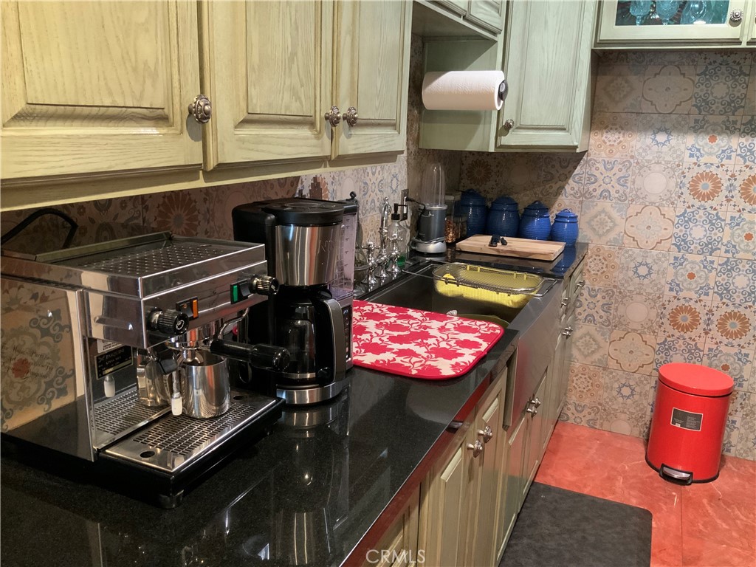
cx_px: 378
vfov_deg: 48.2
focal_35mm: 29
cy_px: 284
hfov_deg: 61.7
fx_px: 633
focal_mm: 3
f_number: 1.8
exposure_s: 1/30
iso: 320
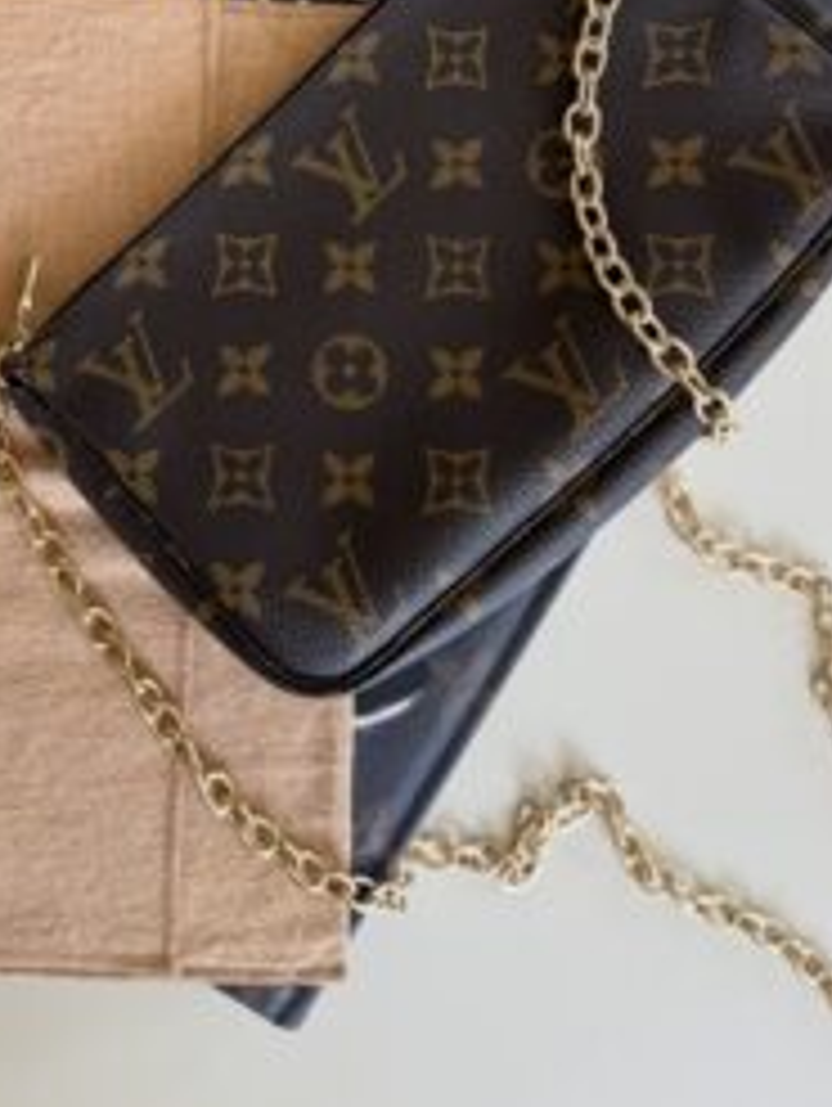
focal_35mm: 39
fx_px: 1248
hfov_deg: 36.6
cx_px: 292
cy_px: 270
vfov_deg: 46.0
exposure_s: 1/121
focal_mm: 6.76
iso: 64
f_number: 1.78
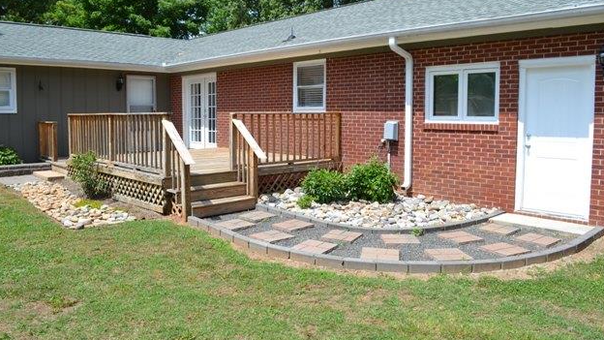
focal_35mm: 29
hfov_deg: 66.1
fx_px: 464
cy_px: 151
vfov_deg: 40.1
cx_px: 305
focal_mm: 18
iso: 100
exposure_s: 1/200
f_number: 7.1
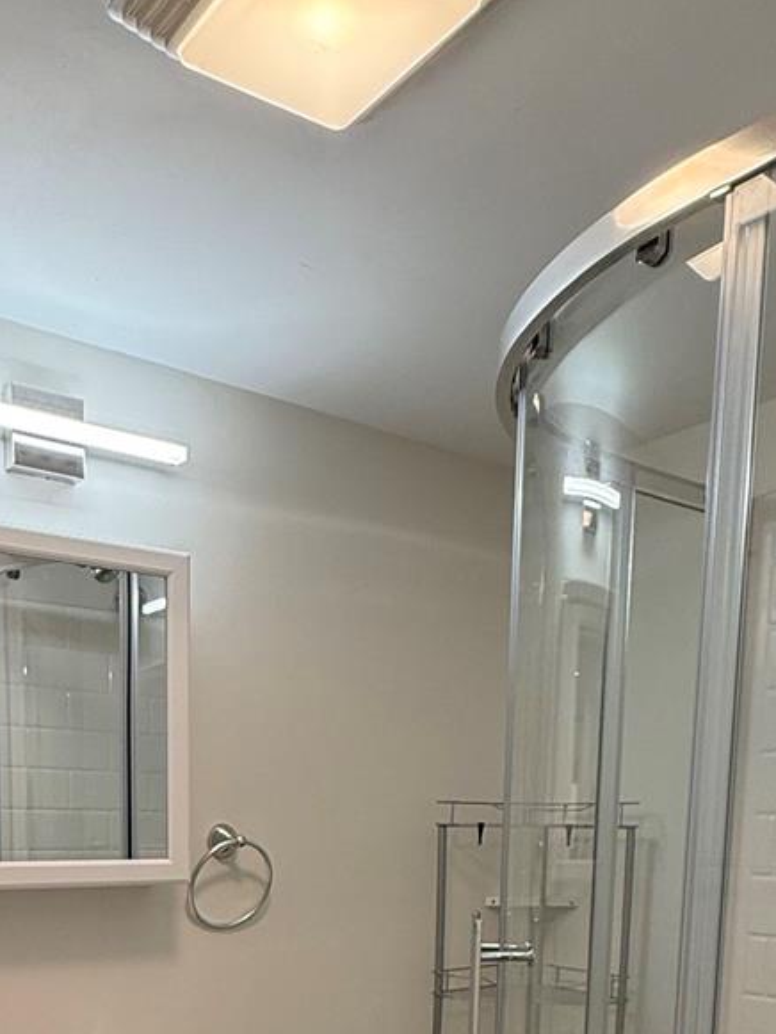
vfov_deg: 44.1
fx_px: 1106
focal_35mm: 37
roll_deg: -0.9
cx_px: 269
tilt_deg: -7.9
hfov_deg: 38.3
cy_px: 993
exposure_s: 1/120
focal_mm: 2.22
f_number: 2.2
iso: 200
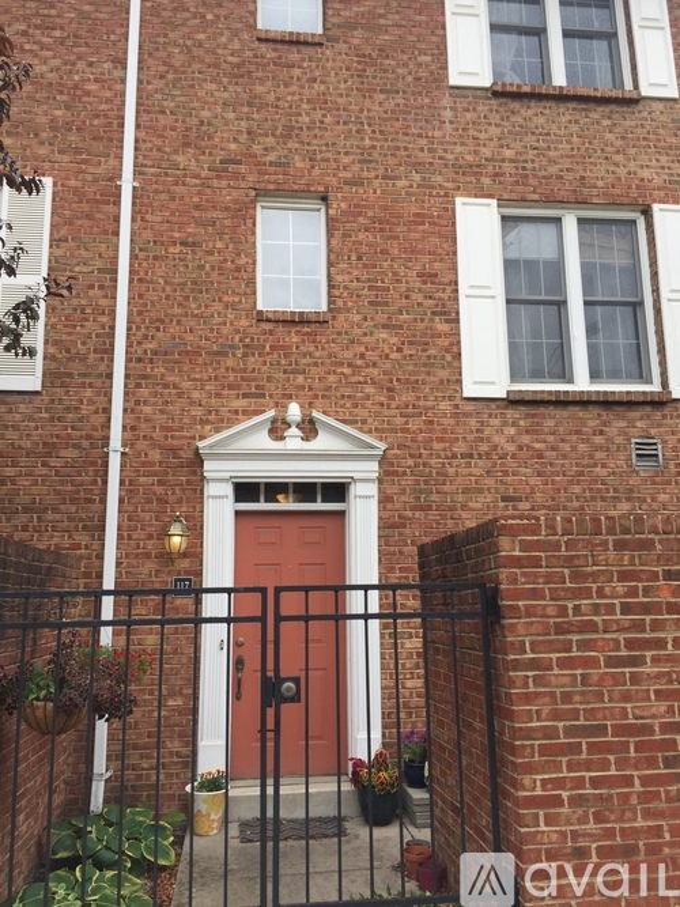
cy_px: 454
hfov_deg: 48.2
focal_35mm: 29
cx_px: 340
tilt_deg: +12.5
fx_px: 760
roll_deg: +1.3
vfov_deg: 61.7
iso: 32
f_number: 2.2
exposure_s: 1/694
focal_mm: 4.15
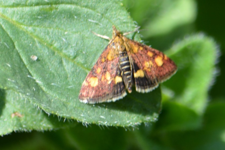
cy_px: 68
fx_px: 3188
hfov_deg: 4.0
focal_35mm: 510
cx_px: 122
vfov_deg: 2.7
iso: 140
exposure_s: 1/125
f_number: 8
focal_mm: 300
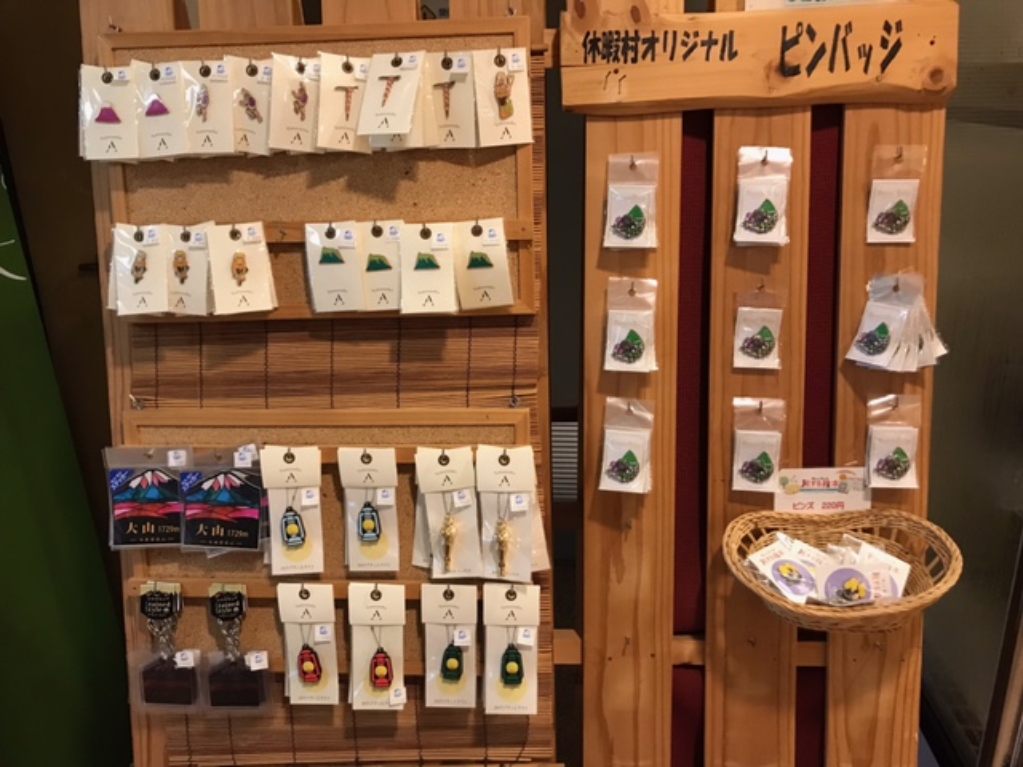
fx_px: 827
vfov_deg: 49.7
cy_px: 384
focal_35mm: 28
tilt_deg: -19.9
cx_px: 512
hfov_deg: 63.4
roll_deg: +1.2
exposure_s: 1/15
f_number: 1.8
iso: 64
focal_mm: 3.99
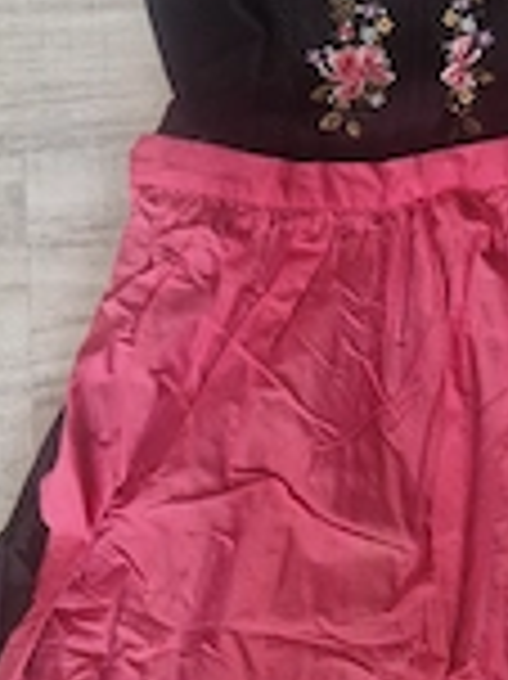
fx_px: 1195
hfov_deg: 23.3
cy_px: 387
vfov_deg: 31.7
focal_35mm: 61
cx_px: 472
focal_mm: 5.4
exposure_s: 1/100
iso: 250
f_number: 1.8
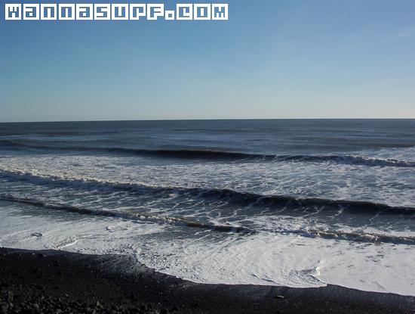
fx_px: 469
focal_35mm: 39
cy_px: 157
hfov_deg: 47.8
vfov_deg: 37.0
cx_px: 208
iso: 100
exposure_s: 1/408
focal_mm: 6
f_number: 8
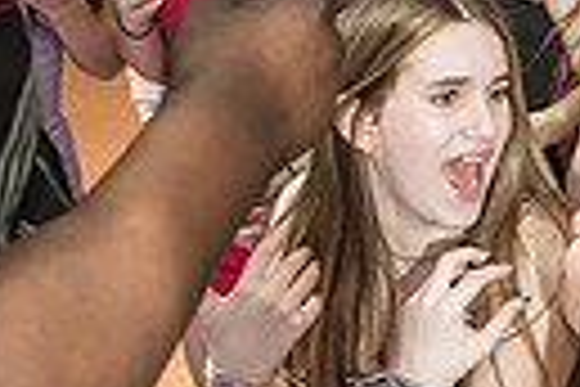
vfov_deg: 12.4
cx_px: 917
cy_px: -70
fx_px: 1740
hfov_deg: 16.8
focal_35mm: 108
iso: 800
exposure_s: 1/100
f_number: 4
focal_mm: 24
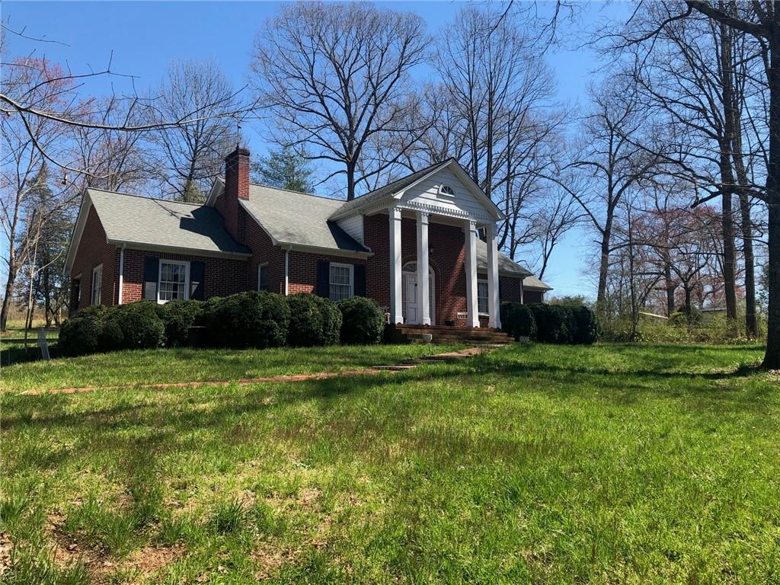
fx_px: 631
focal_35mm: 28
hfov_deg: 63.4
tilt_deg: +7.8
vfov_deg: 49.7
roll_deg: +0.8
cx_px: 390
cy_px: 292
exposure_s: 1/867
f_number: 1.8
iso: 20
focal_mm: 3.99
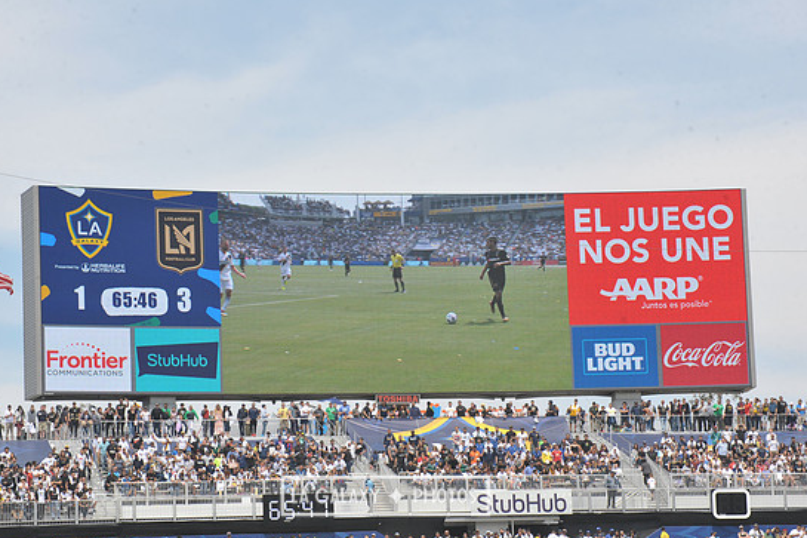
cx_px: 385
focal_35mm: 133
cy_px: 273
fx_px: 2980
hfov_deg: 15.4
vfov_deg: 10.3
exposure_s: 1/500
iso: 320
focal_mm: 125
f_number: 11
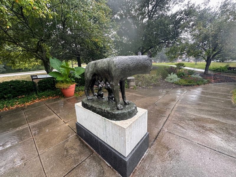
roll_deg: +1.7
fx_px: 95
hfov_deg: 102.1
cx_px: 118
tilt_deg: -9.8
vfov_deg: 85.7
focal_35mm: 14
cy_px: 88
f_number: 2.2
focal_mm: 2.22
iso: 80
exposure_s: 1/99
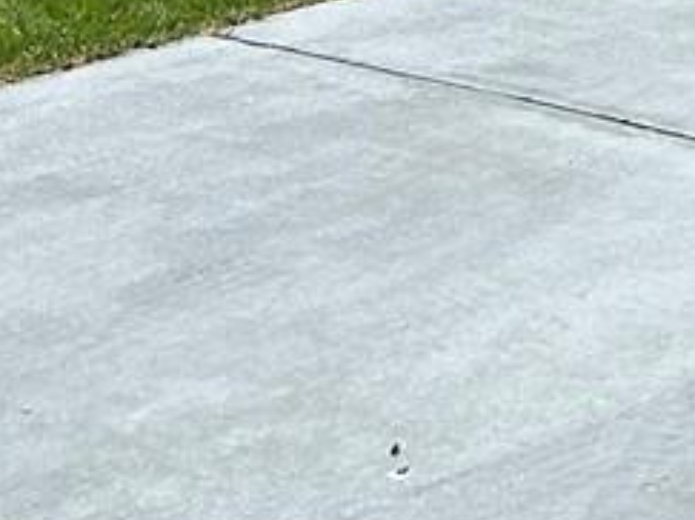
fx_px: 3432
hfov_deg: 9.9
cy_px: -789
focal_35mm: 171
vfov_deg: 7.9
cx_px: 1759
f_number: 1.5
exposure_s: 1/6579
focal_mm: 5.7
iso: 50
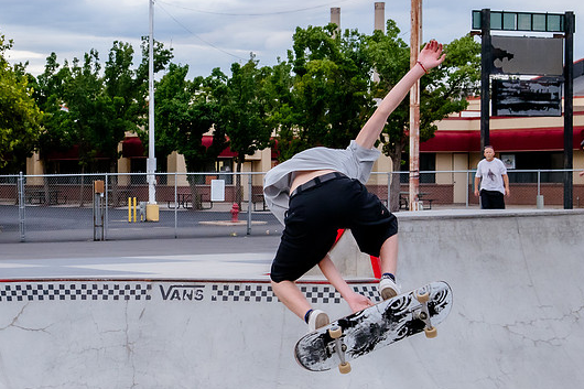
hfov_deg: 19.1
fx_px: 1719
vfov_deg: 12.9
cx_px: 126
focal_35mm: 106
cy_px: 209
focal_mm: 52
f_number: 9
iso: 2500
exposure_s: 1/400
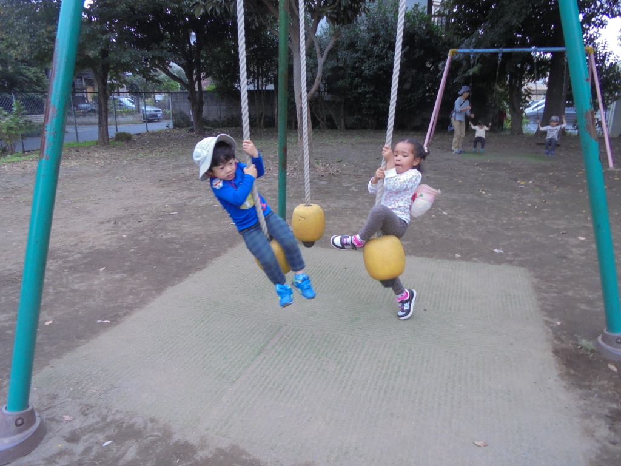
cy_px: 233
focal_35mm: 26
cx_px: 310
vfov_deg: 53.1
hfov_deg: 67.3
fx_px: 466
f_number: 3.5
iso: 100
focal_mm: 4.6
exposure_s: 1/60
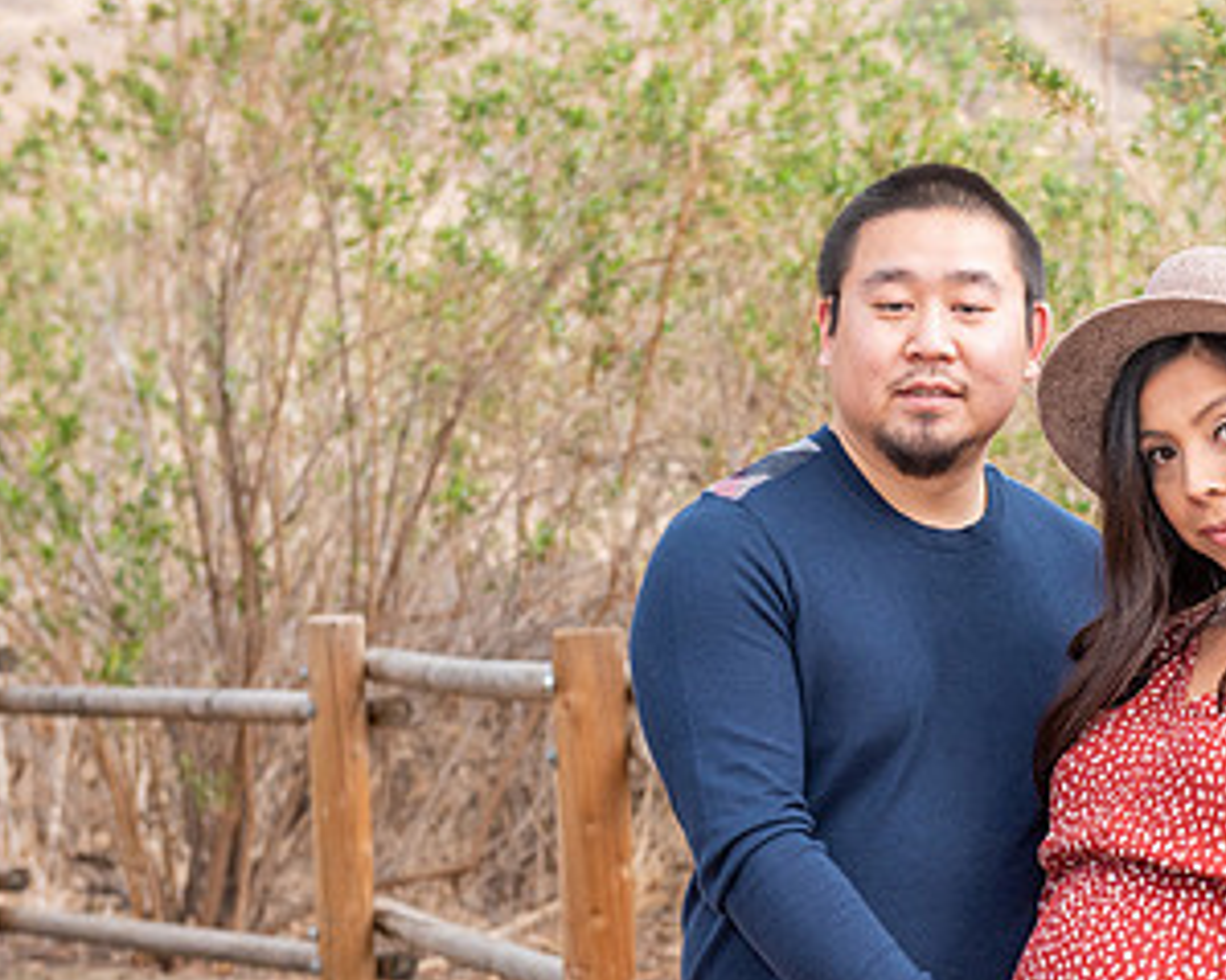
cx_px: 1070
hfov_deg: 18.5
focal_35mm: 102
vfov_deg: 15.0
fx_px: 3700
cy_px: 732
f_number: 5
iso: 500
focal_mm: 56
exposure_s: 1/125
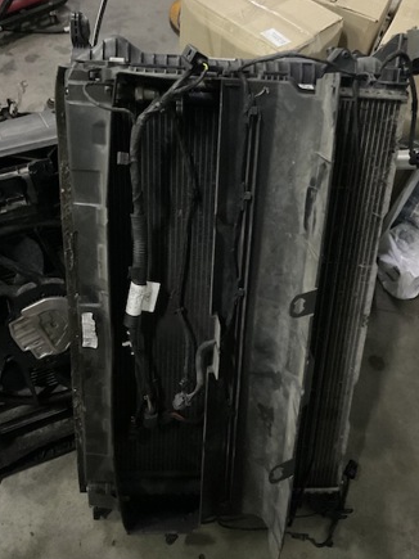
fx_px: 517
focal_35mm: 32
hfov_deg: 44.1
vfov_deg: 56.8
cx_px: 218
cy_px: 285
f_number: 1.8
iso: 800
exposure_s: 1/17
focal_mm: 3
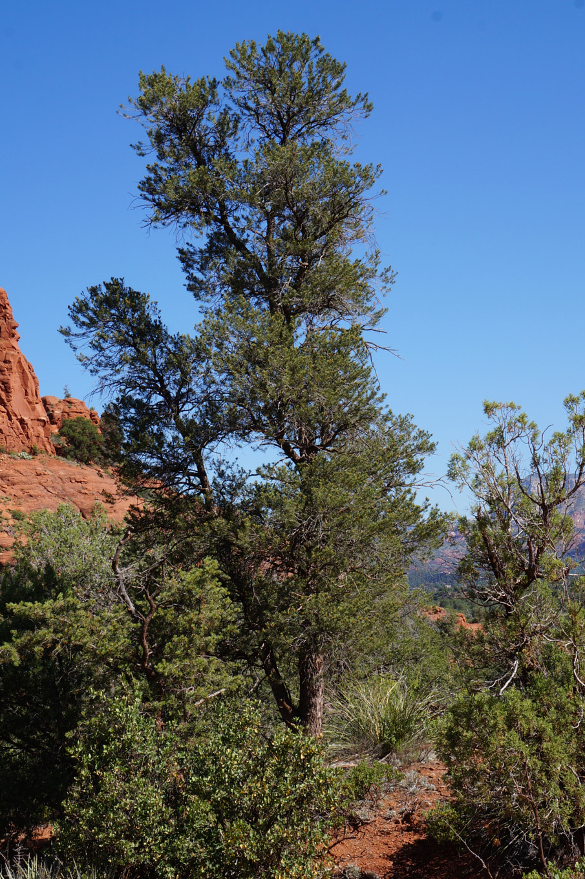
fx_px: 1464
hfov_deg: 22.6
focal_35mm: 60
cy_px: 494
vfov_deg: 33.4
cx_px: 287
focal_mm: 34
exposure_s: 1/80
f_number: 16
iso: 100
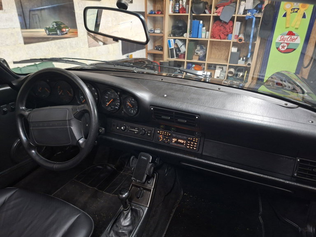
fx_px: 210
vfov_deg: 58.9
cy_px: 118
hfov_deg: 73.9
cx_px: 158
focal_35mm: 23
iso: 640
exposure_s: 1/25
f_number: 1.8
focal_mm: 5.54
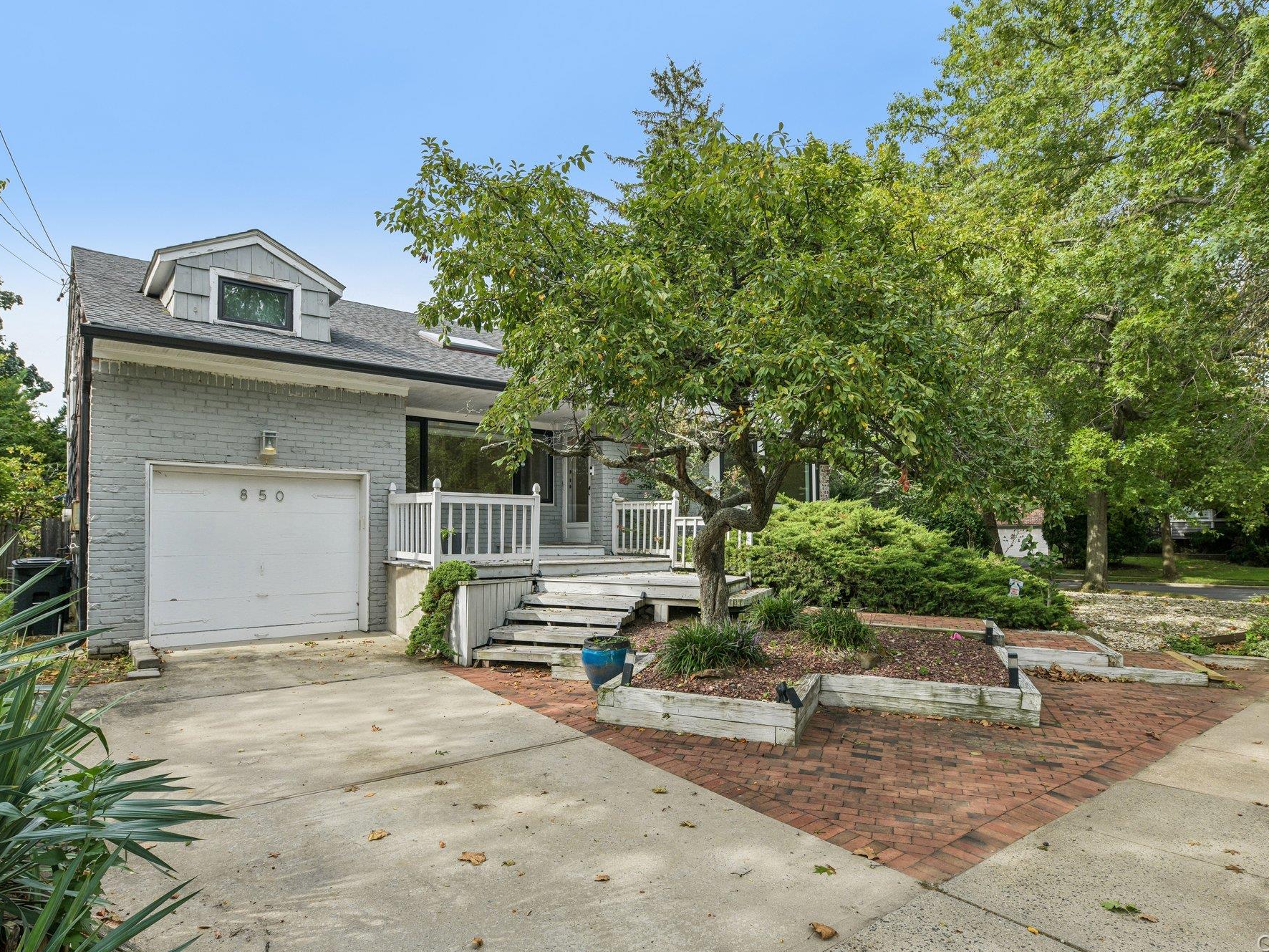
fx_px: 733
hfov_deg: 81.7
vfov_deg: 66.0
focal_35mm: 20
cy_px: 472
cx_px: 669
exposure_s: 1/400
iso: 400
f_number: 8
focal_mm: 18
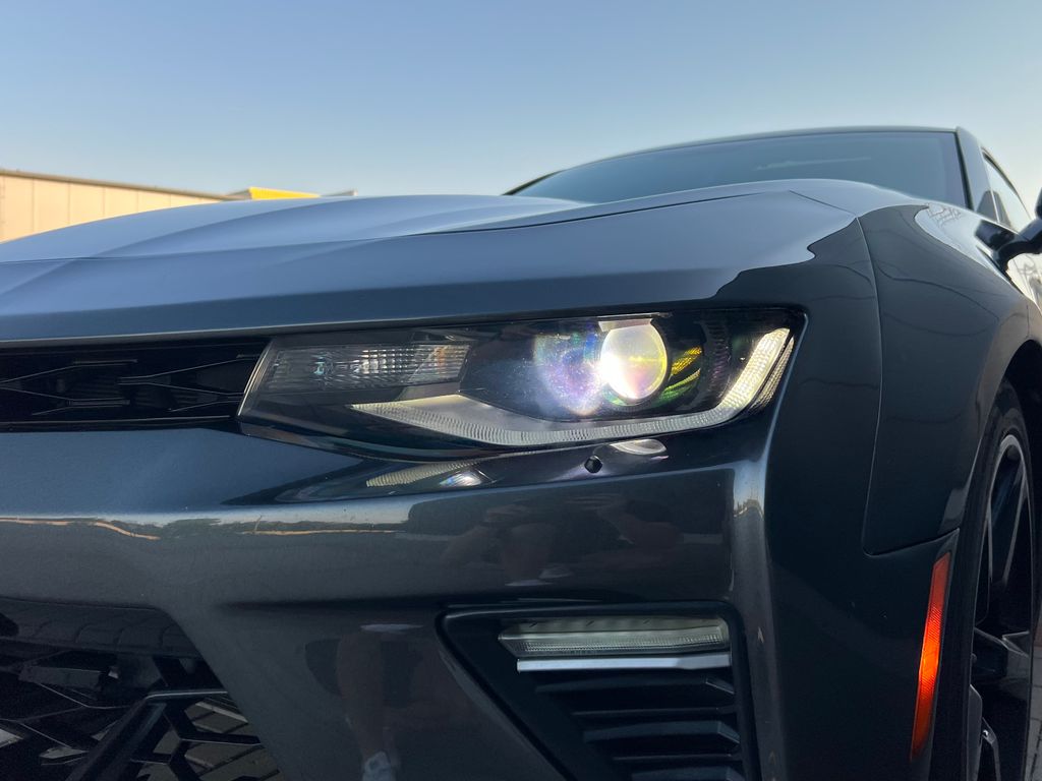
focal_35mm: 26
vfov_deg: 53.1
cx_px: 521
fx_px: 783
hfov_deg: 67.3
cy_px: 390
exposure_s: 1/473
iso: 50
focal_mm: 5.7
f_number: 1.5
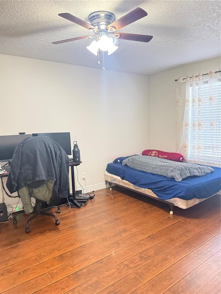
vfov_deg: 71.6
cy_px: 147
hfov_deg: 56.8
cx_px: 110
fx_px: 204
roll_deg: +2.2
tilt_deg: -6.8
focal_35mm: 24
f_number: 1.78
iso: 1600
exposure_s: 1/30
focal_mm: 6.76
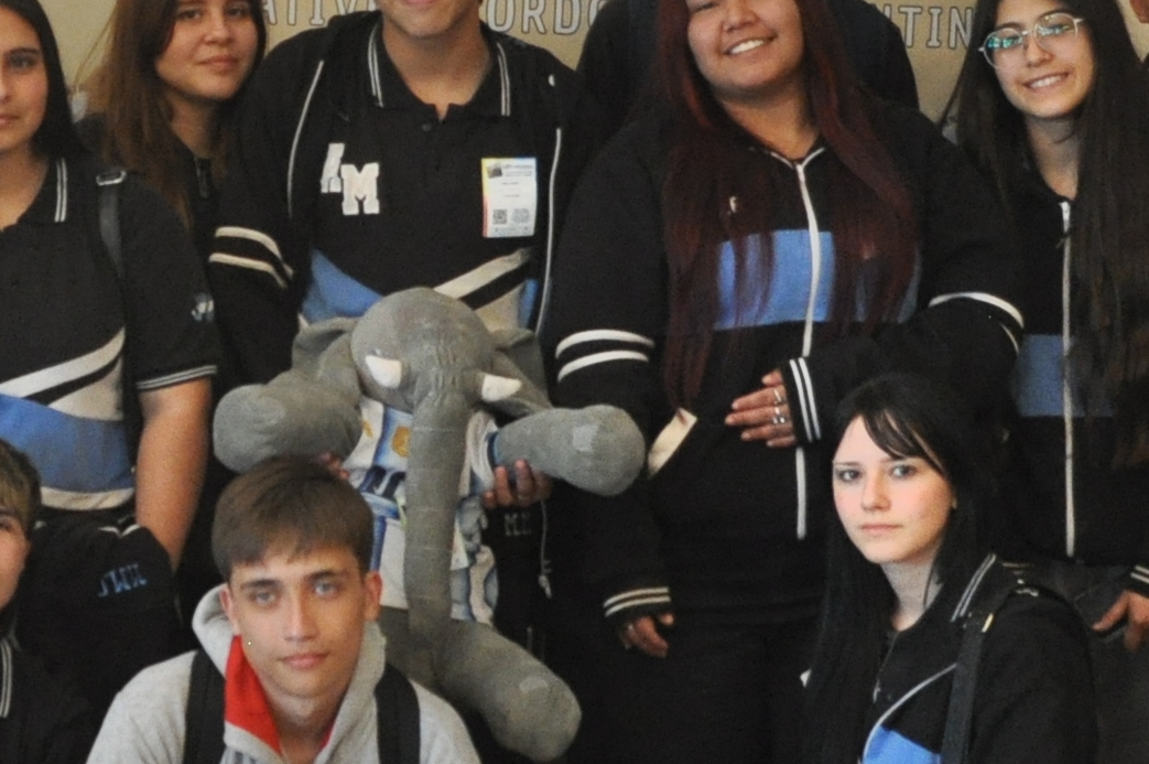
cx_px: 243
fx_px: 3539
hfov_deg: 18.3
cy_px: 398
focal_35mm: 111
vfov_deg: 12.3
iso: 800
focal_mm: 18
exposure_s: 1/30
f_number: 3.5
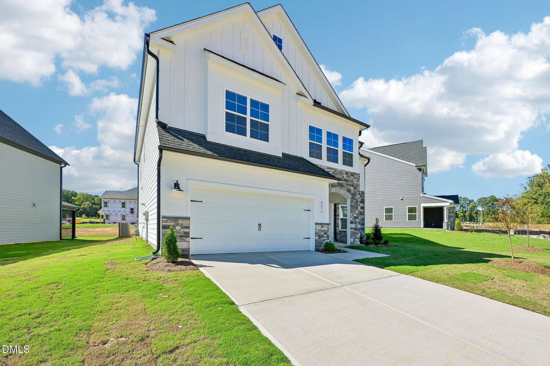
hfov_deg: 104.3
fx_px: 214
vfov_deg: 81.2
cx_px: 275
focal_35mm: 14
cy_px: 183
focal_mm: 14
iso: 100
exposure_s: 1/500
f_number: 8
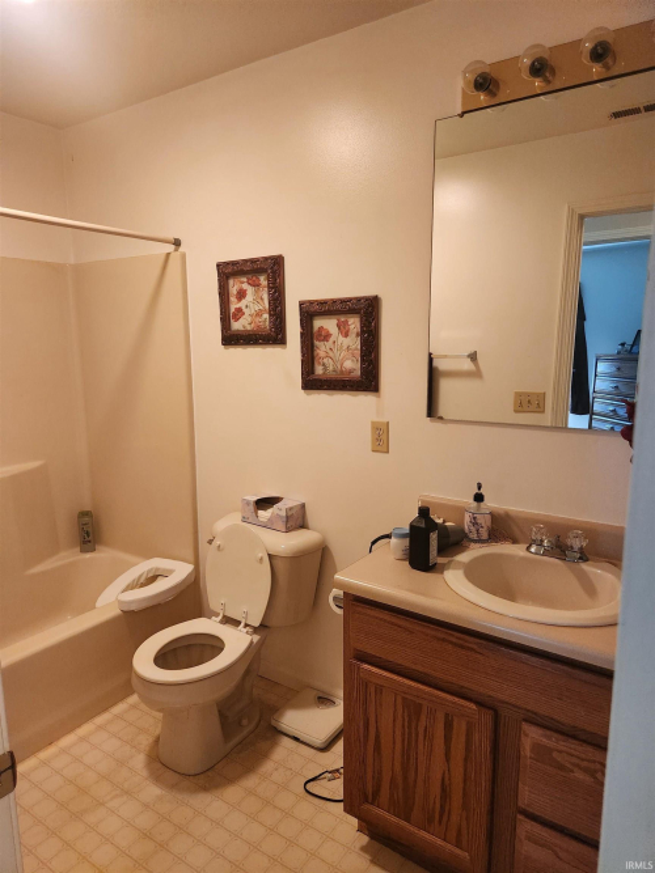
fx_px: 580
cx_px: 328
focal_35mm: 23
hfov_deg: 58.9
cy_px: 436
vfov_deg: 73.9
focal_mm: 5.4
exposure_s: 1/120
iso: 800
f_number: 1.8
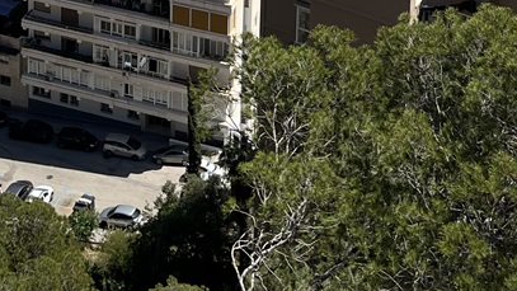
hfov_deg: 23.7
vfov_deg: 11.1
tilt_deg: -9.4
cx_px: 131
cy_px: -437
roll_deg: +0.0
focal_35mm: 89
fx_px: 1220
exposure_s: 1/3876
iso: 50
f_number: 1.6
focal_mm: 5.1
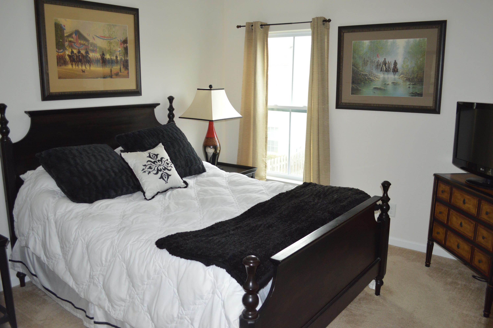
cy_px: 164
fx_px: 410
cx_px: 246
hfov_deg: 62.0
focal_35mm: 30
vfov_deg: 43.5
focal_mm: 20
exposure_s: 1/60
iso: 800
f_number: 3.8
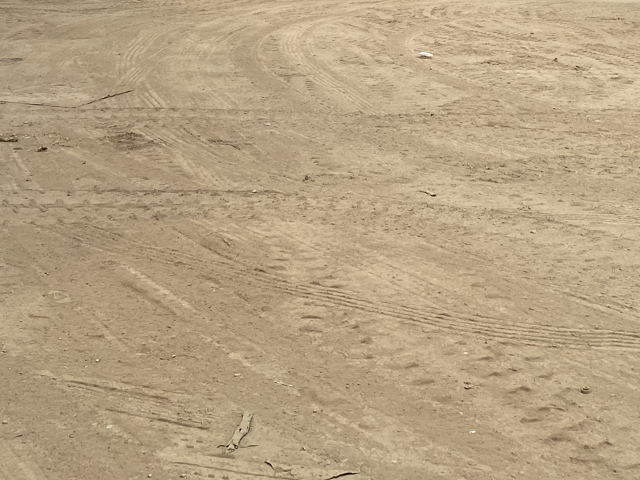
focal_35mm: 64
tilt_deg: +1.5
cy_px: -57
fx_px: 1183
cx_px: 295
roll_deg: -0.8
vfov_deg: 21.7
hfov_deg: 30.2
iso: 32
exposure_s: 1/1779
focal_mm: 4.25
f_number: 1.8
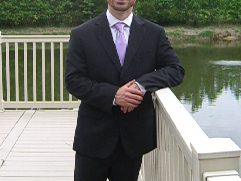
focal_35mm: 67
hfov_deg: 29.0
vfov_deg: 21.8
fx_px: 467
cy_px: 55
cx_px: 113
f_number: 8
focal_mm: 7.9
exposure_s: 1/250
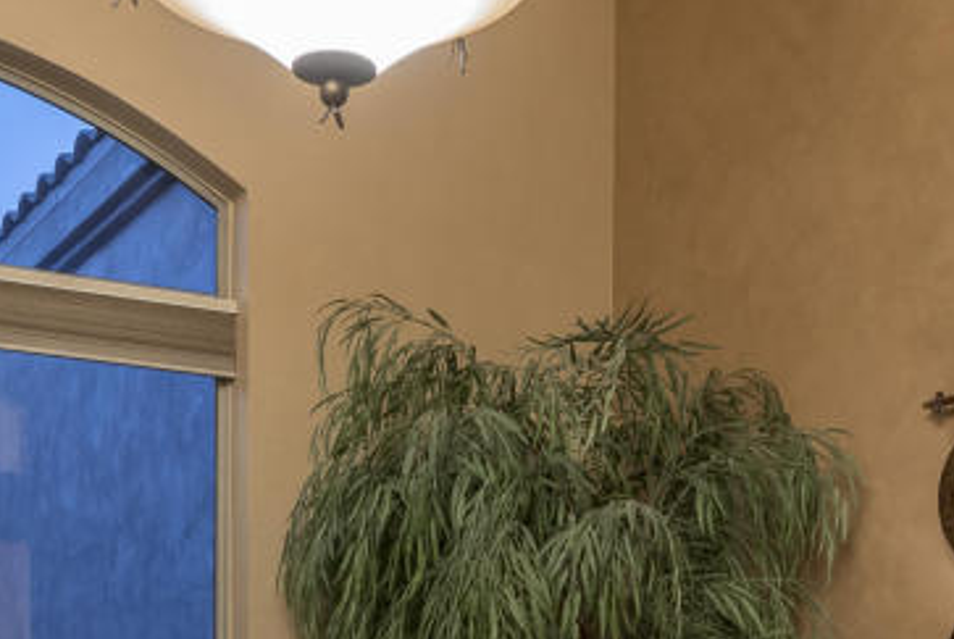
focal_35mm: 57
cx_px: 411
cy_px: 749
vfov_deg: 22.2
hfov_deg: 35.0
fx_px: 1512
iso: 500
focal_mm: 12
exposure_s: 1/4
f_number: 8
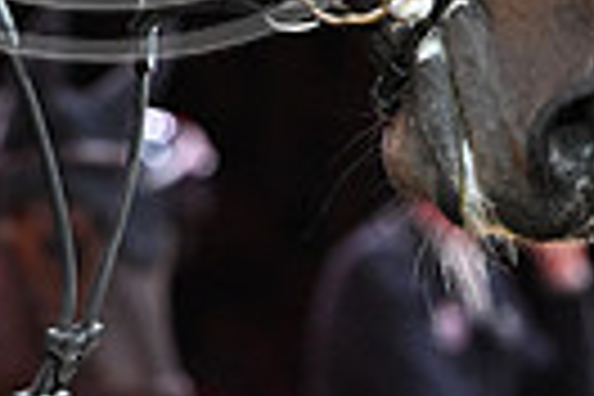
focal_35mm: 771
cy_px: -466
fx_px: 12721
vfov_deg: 1.8
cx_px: 54
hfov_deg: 2.7
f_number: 5.6
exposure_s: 1/500
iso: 6400
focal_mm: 175
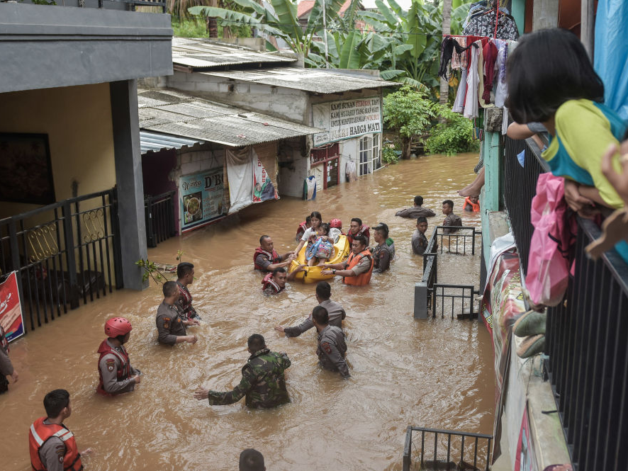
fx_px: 726
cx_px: 342
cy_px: 241
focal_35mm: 40
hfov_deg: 46.7
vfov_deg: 36.0
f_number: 3.5
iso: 200
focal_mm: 24
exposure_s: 1/400
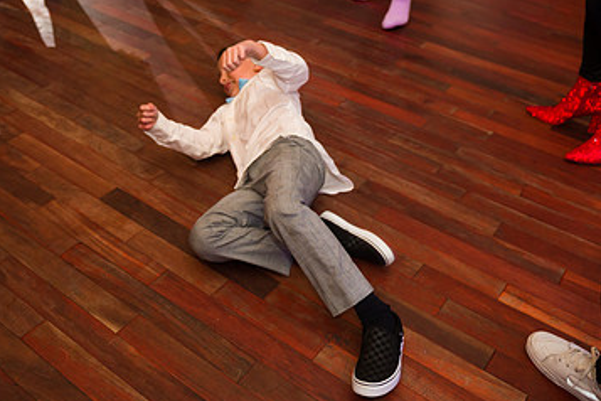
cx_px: 281
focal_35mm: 39
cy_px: 118
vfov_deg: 33.7
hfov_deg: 49.5
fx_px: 651
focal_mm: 24
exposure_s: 1/125
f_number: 3.2
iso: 1250
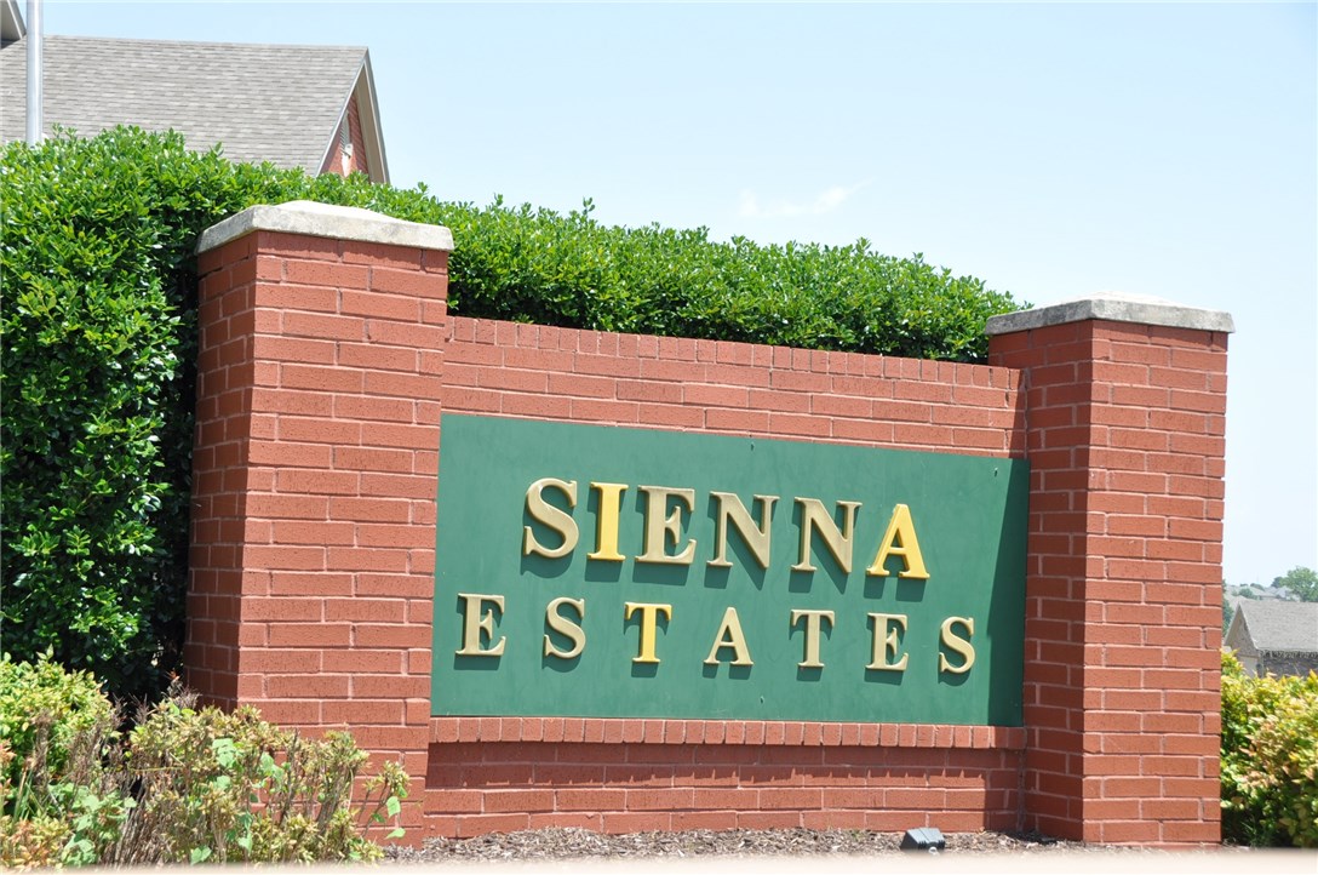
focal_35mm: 60
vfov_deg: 22.6
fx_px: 2193
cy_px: 438
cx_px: 659
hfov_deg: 33.4
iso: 200
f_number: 8
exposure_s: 1/250
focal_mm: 40
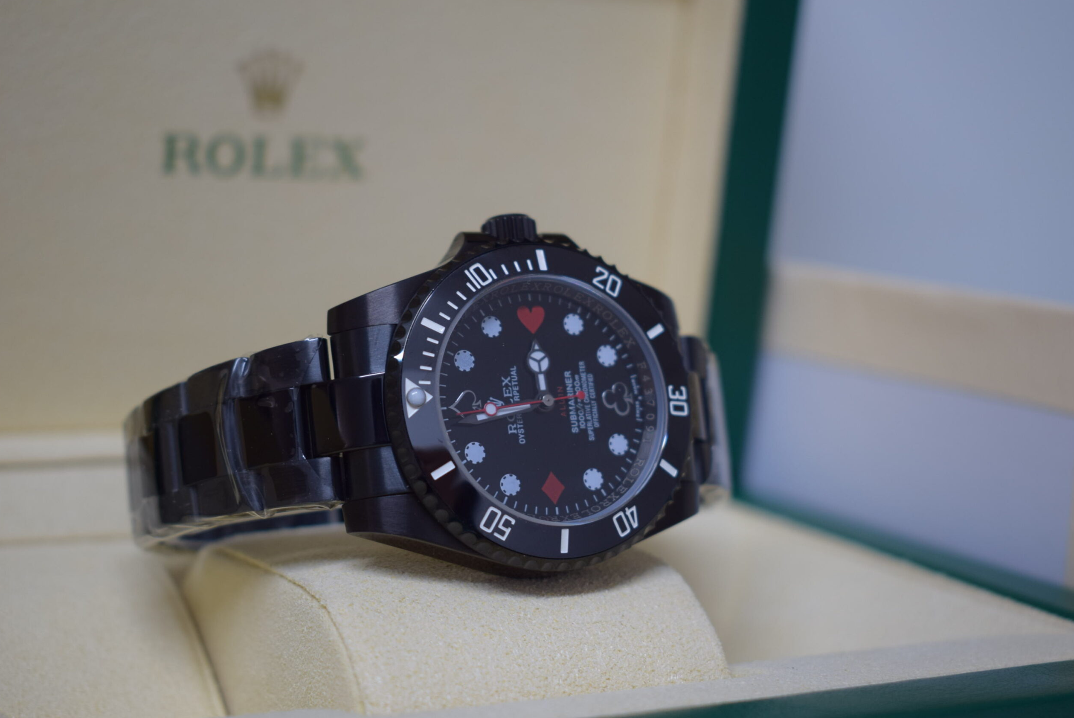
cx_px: 533
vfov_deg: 22.3
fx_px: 1821
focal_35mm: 61
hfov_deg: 32.9
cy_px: 359
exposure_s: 1/40
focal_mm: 40
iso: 400
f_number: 5
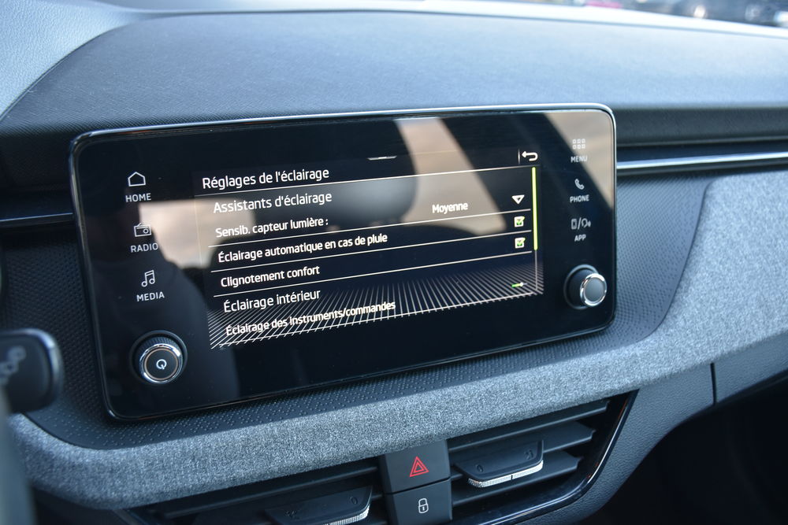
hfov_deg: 55.1
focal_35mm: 34
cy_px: 262
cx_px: 394
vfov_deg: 38.4
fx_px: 755
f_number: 4
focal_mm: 23
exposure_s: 1/60
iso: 640
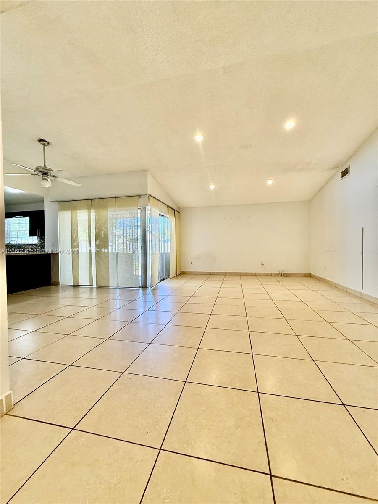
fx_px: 204
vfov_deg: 102.1
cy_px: 252
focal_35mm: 14
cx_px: 189
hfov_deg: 85.7
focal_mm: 2.22
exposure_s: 1/120
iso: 160
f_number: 2.2
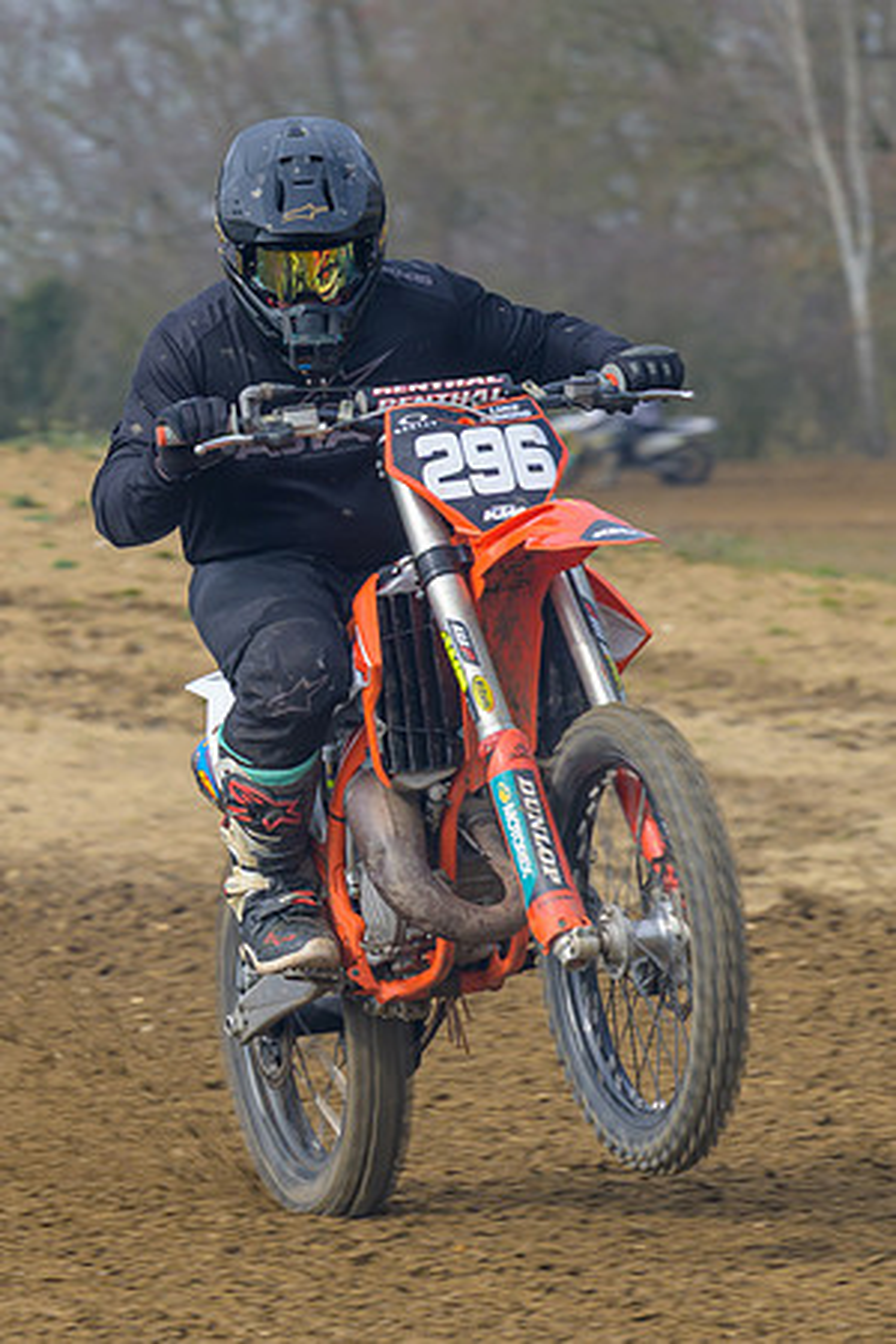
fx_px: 14662
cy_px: 723
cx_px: 580
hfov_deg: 3.5
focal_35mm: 393
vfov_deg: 5.2
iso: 160
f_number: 6.3
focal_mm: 150
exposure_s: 1/320
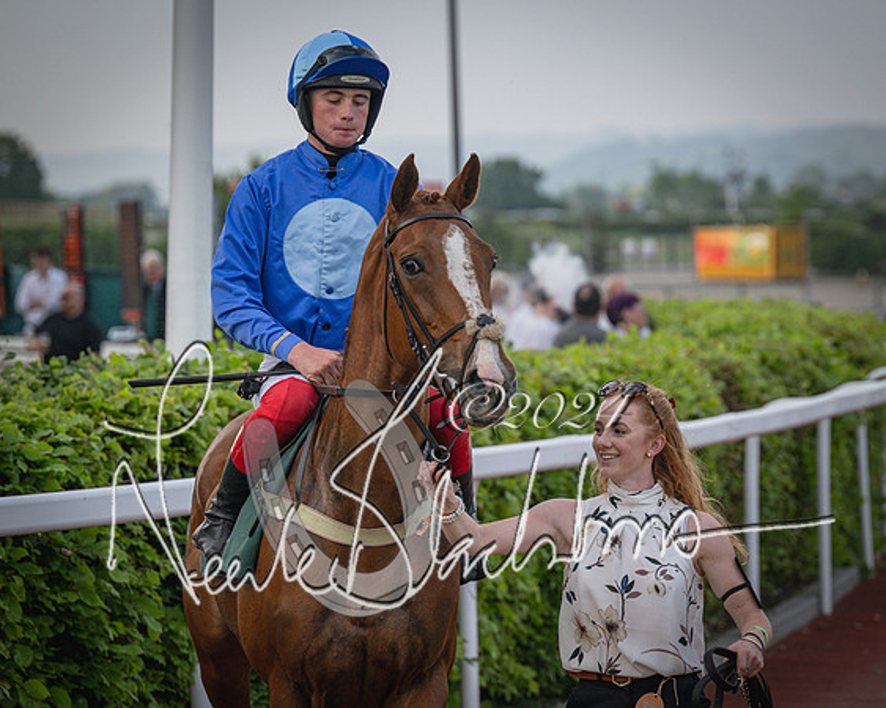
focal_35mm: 205
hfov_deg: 9.4
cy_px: 306
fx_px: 5385
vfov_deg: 7.5
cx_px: 562
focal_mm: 140
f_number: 4
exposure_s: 1/1250
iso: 400
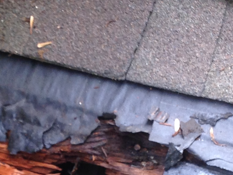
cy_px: 203
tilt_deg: -50.8
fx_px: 1003
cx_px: 65
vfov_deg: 9.8
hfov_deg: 13.2
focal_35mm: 149
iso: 50
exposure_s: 1/60
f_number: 2.4
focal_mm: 4.12
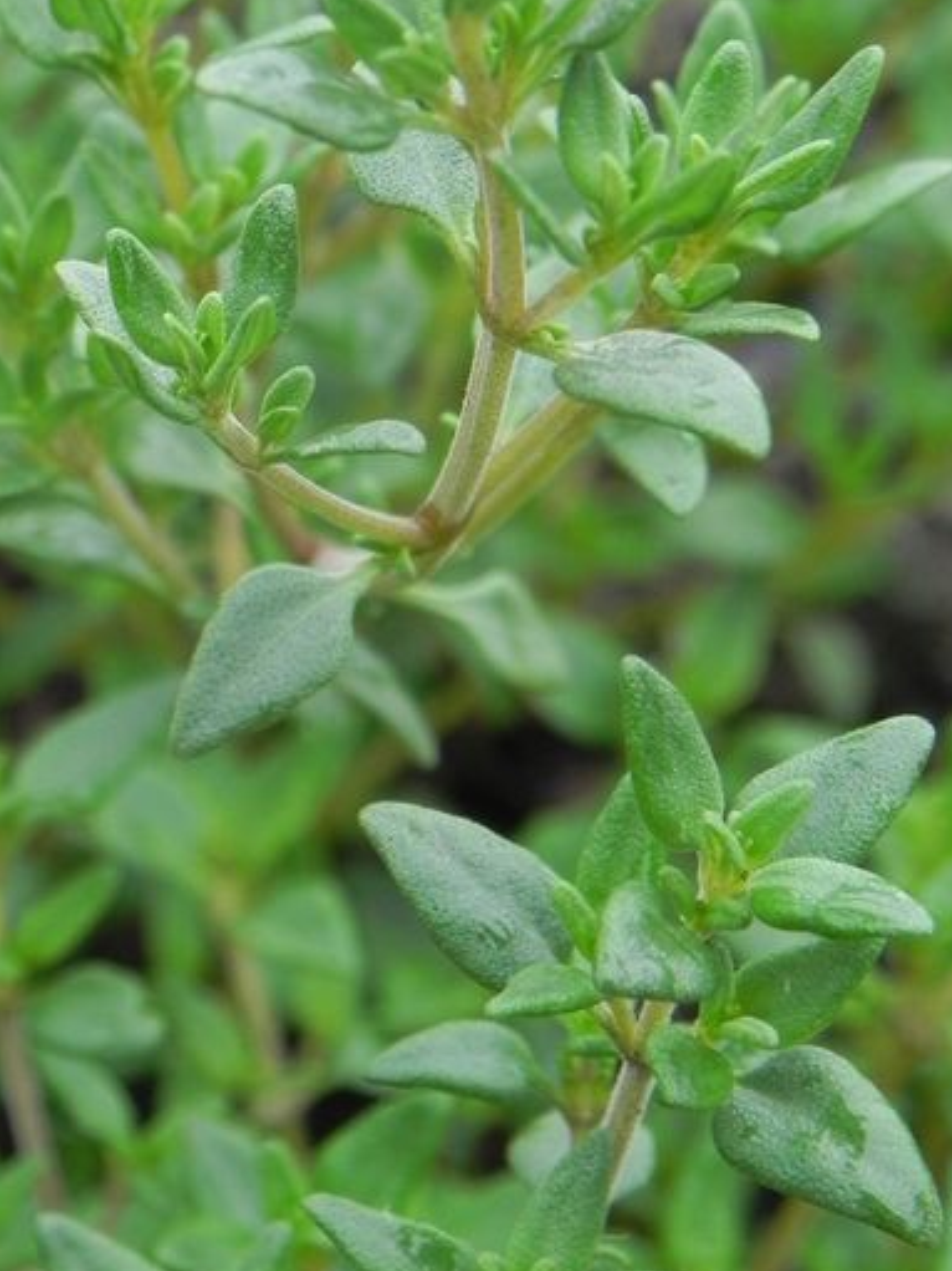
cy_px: 572
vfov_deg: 9.8
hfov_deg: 7.3
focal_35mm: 202
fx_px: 7410
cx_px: 385
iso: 160
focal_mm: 23
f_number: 4.5
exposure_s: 1/100
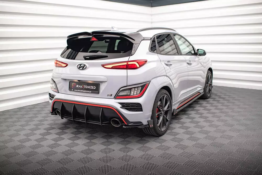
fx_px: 257
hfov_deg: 54.1
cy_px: 88
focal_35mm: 35
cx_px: 131
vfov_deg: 37.6
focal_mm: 35
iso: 1000
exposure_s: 1/100
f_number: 2.8
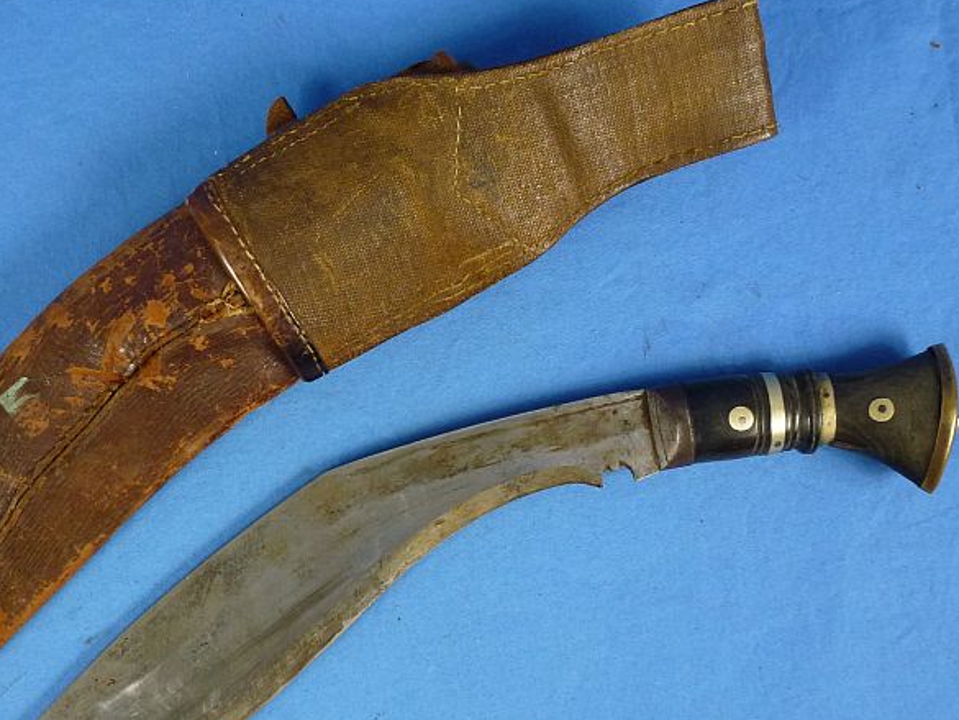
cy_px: 443
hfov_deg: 45.4
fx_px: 1136
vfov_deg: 35.0
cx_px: 366
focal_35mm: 41
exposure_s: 1/60
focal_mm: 5.4
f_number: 3.5
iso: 250
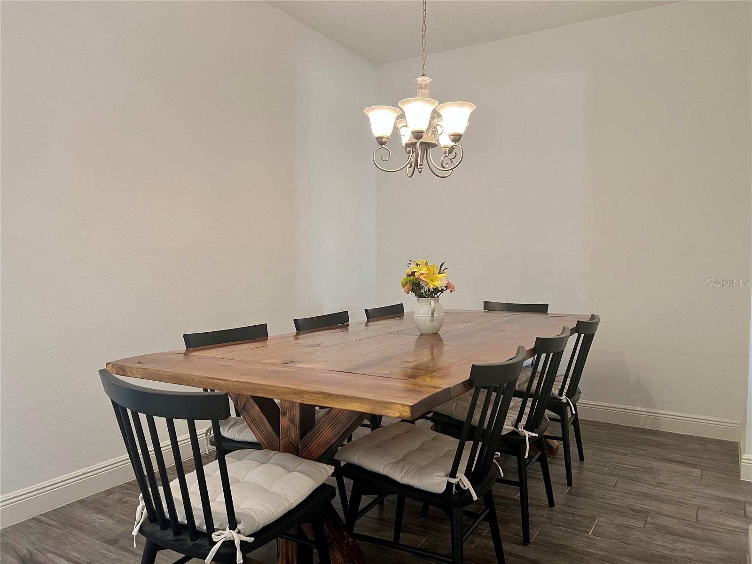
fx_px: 565
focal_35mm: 26
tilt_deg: -2.3
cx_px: 376
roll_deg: +0.1
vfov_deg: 53.1
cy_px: 282
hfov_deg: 67.3
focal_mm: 5.7
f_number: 1.5
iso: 160
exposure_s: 1/60
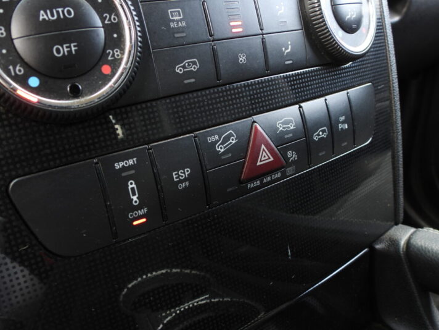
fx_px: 406
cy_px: 165
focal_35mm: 32
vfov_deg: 44.2
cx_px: 220
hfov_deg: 56.8
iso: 100
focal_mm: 5.8
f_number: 3.2
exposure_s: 1/30
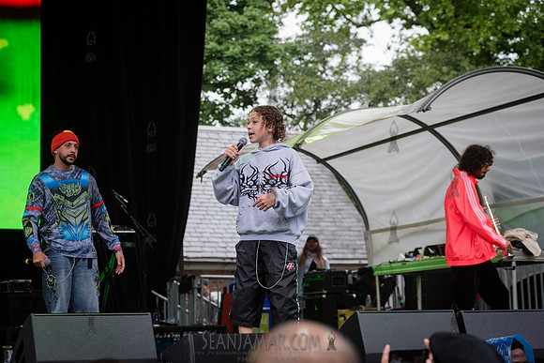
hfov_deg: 22.1
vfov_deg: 14.9
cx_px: 272
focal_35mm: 92
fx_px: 1390
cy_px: 182
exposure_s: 1/1250
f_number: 4.5
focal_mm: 92
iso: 2000
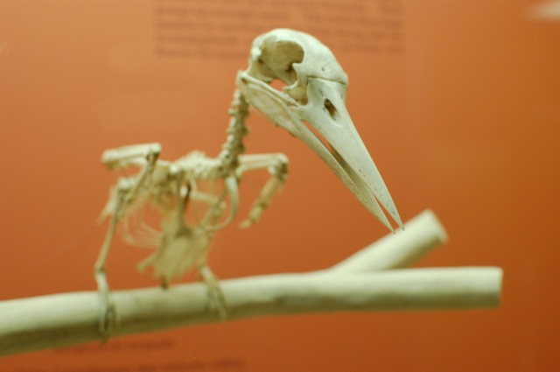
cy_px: 186
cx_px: 280
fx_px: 816
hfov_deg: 37.9
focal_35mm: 52
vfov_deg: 25.7
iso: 800
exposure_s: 1/100
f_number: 5
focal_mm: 35
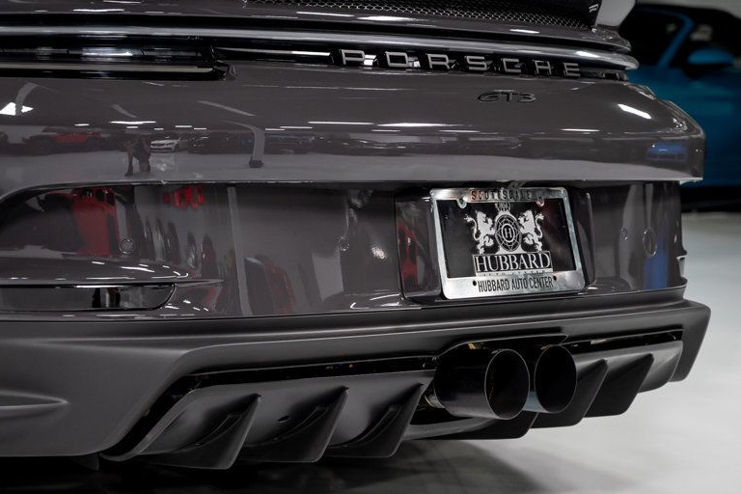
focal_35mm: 88
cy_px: 324
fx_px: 1811
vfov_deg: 15.5
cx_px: 288
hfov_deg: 23.1
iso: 800
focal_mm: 66
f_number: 4
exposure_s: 1/60
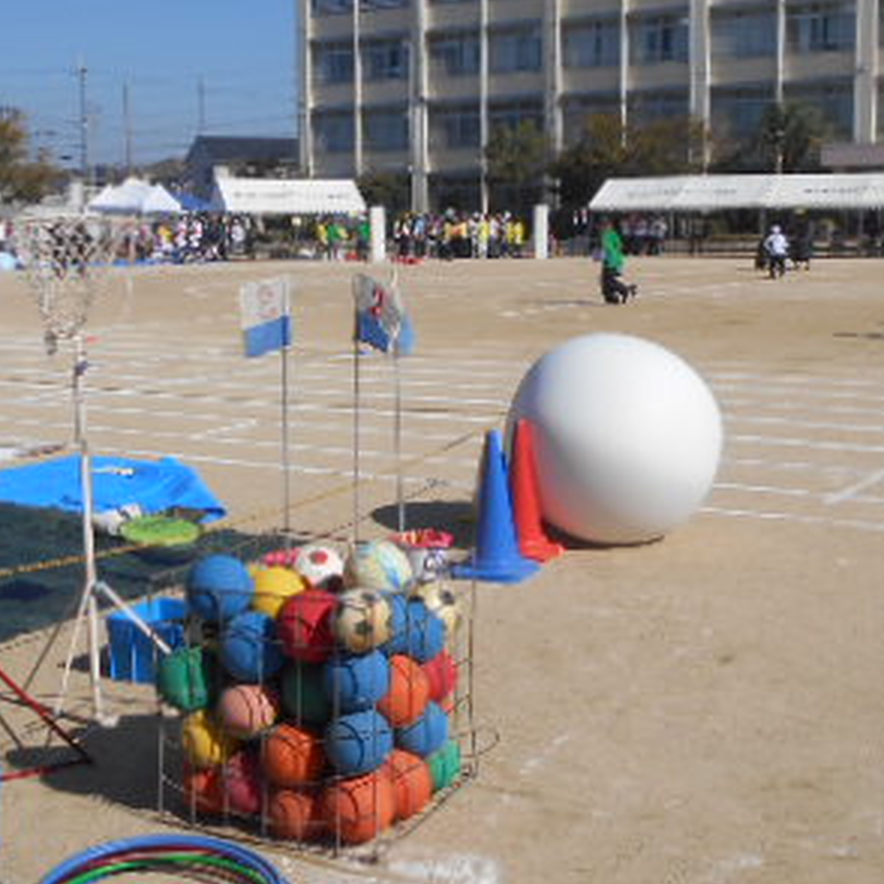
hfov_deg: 34.0
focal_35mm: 50
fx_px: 1445
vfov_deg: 34.0
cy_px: 403
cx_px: 424
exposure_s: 1/320
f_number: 8
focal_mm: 4.6
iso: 80
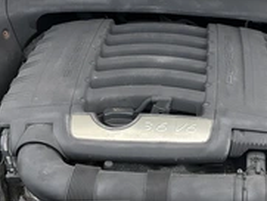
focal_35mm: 64
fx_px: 494
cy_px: 145
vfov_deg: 22.8
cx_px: 224
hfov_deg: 29.4
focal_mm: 3
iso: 25
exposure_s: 1/620
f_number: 1.8
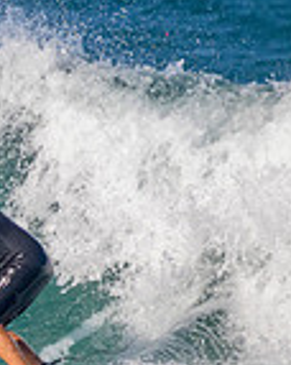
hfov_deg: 0.5
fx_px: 32862
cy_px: 369
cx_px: -347
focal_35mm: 3046
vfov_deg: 0.6
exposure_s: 1/2000
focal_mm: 800
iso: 1800
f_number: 11
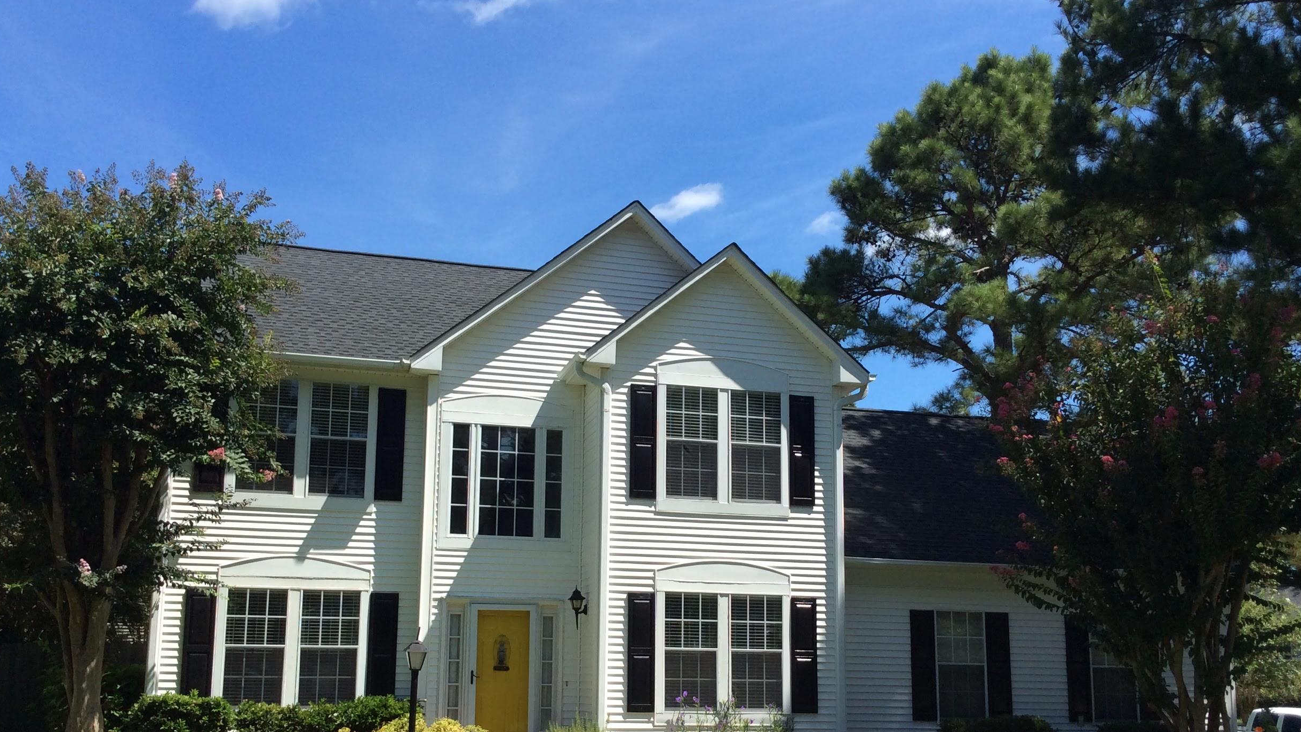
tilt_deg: +8.1
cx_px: 650
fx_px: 1276
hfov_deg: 54.0
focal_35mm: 37
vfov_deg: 31.7
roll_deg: +1.3
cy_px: 495
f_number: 2.4
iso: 32
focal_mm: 3.3
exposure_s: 1/1059
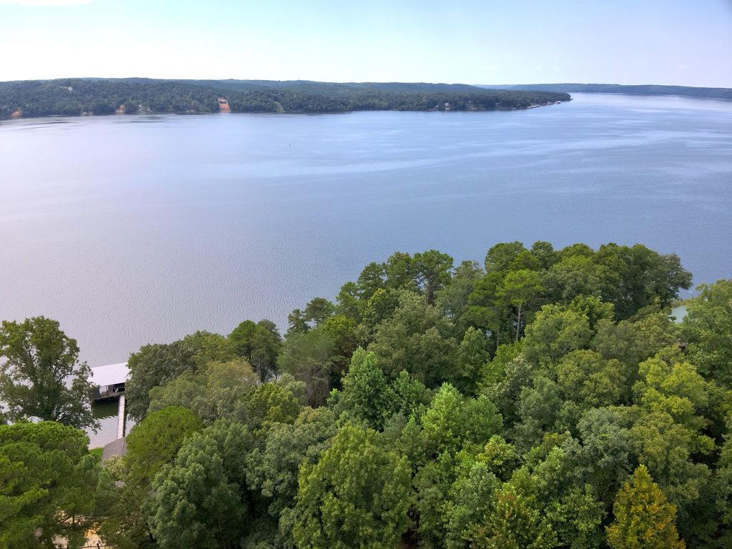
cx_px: 366
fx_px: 508
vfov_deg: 56.8
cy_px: 274
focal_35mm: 24
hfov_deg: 71.6
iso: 100
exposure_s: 1/800
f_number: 2.8
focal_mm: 4.4
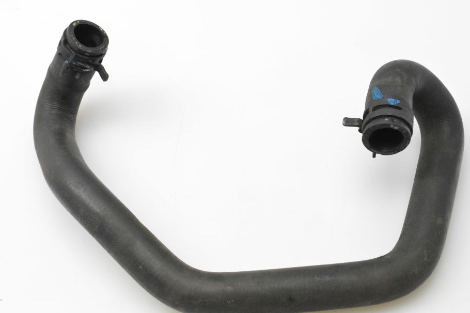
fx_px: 1057
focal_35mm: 81
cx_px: 230
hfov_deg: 25.1
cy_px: 172
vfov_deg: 16.8
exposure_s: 1/400
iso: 6400
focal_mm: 48
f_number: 10
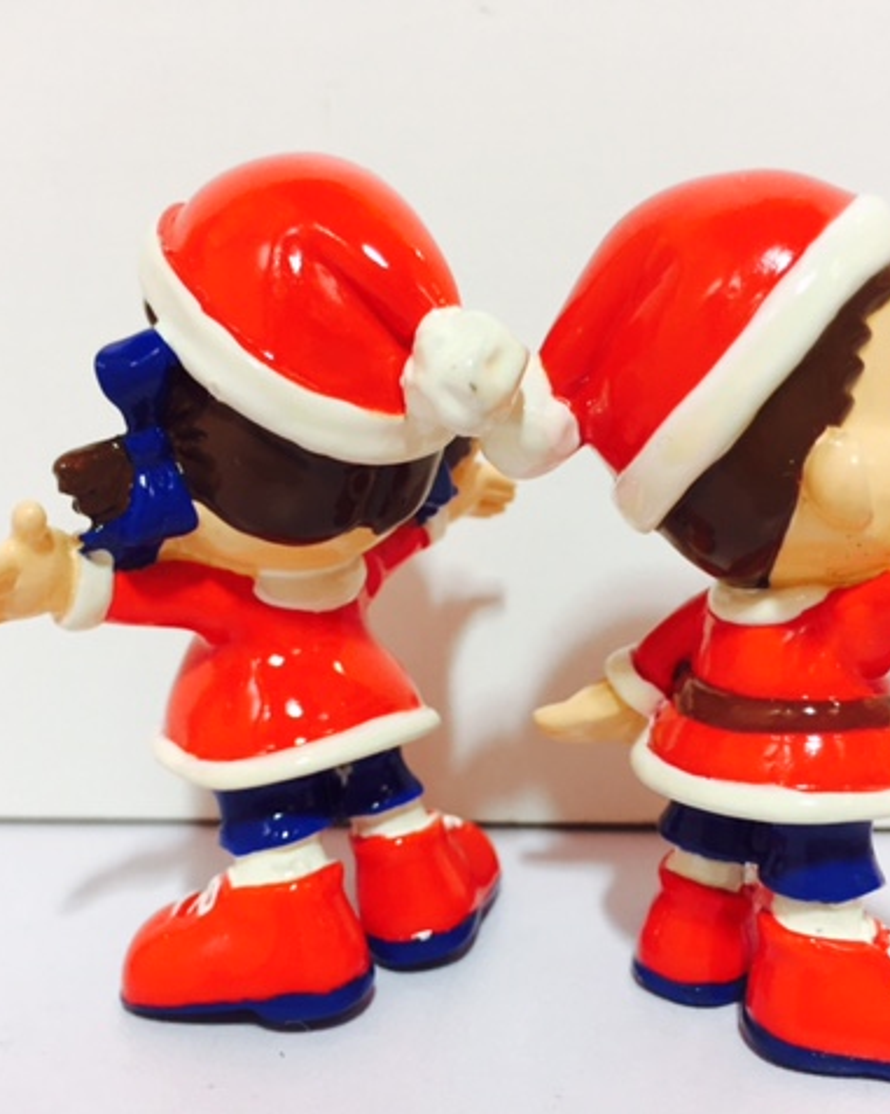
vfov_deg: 48.0
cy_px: 556
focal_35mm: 38
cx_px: 472
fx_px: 1252
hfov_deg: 39.1
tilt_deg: -9.7
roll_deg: -1.0
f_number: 2.2
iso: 125
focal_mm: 4.15
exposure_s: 1/33
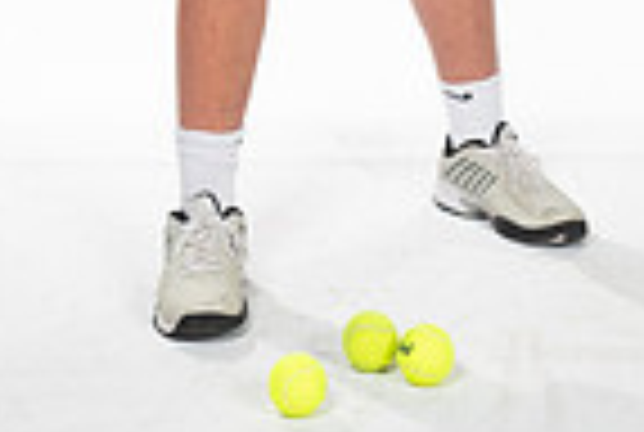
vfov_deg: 9.2
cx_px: 356
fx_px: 2474
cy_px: -508
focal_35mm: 138
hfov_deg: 14.8
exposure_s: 1/320
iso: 800
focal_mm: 44
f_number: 7.1
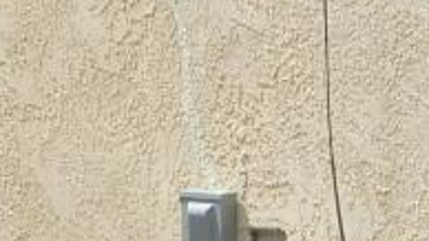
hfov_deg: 9.8
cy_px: 436
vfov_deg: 5.5
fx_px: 2491
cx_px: 137
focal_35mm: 219
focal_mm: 6.3
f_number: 3.3
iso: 100
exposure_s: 1/800
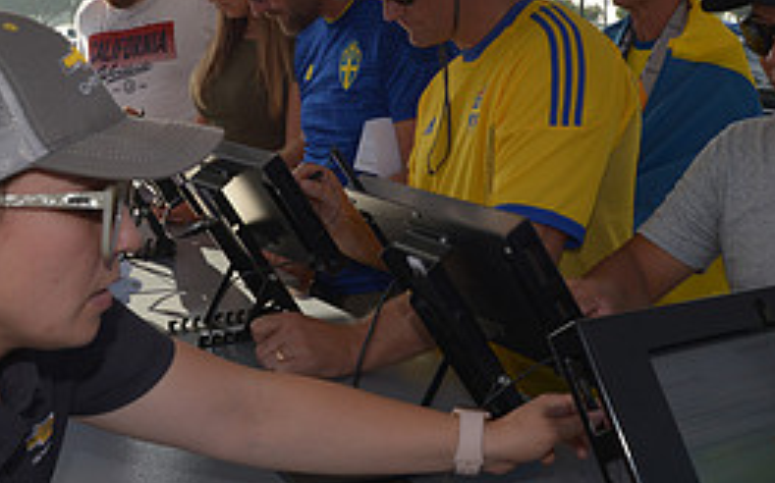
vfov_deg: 23.7
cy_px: 134
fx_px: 1140
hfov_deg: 37.5
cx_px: 442
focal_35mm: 54
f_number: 10
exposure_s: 1/250
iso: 200
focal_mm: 24
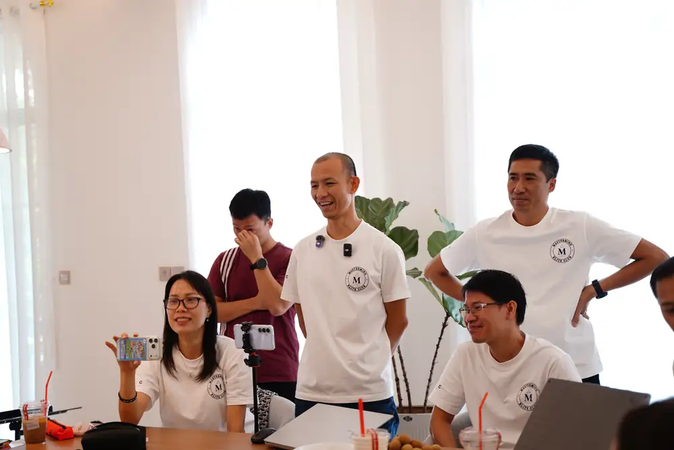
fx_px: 936
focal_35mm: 50
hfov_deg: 39.6
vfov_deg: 27.0
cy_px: 225
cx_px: 337
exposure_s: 1/15
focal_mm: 50
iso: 50
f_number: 3.2
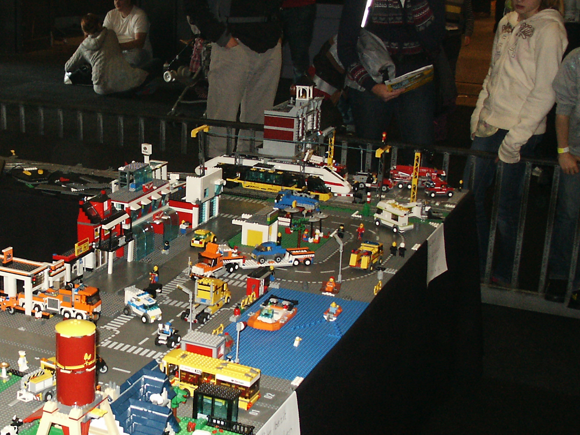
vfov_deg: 24.4
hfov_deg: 31.5
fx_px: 1005
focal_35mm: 60
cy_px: 242
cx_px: 134
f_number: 3
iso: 200
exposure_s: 1/45
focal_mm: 7.18
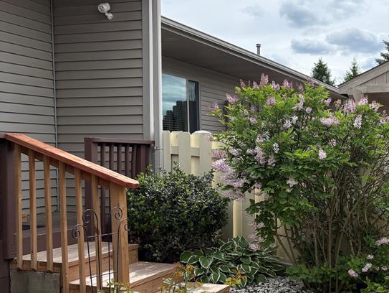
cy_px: 189
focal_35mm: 49
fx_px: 551
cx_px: 328
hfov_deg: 37.1
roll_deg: +0.4
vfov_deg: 29.6
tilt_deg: -3.1
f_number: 1.6
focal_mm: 5.96
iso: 64
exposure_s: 1/2865
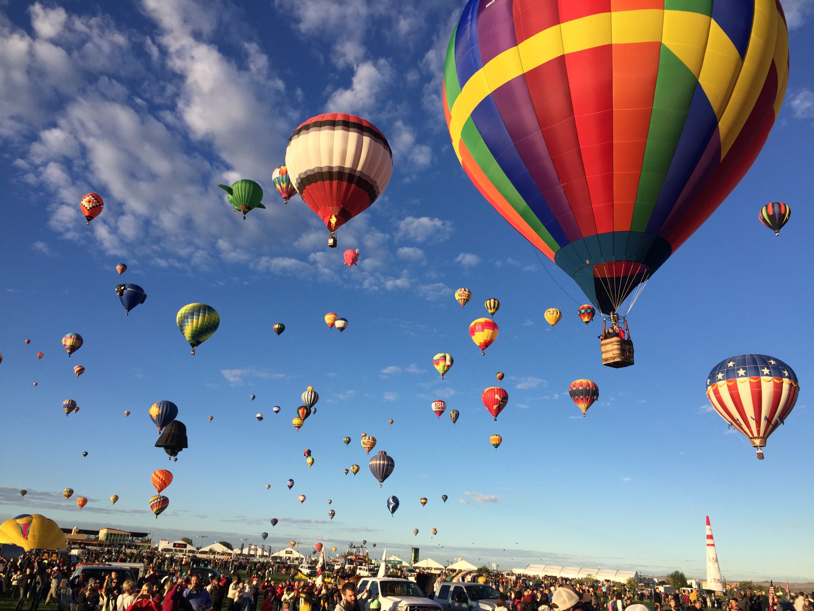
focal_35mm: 29
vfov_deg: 48.2
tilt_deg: +21.3
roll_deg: -3.6
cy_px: 306
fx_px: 682
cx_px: 407
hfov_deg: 61.7
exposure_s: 1/1130
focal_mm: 4.15
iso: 32
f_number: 2.2
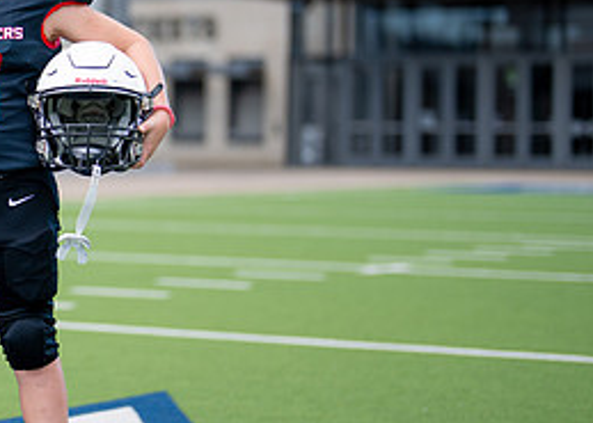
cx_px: -79
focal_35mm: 134
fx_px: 2257
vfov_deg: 10.7
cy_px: 139
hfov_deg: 14.6
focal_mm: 50
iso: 100
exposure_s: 1/1600
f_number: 1.2
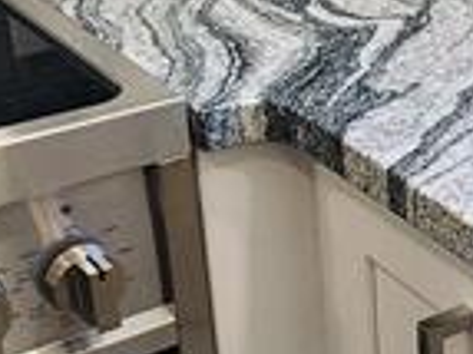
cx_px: 615
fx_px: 1270
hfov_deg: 19.5
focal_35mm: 93
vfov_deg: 15.8
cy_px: 228
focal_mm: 2.2
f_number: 2.2
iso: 80
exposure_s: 1/60
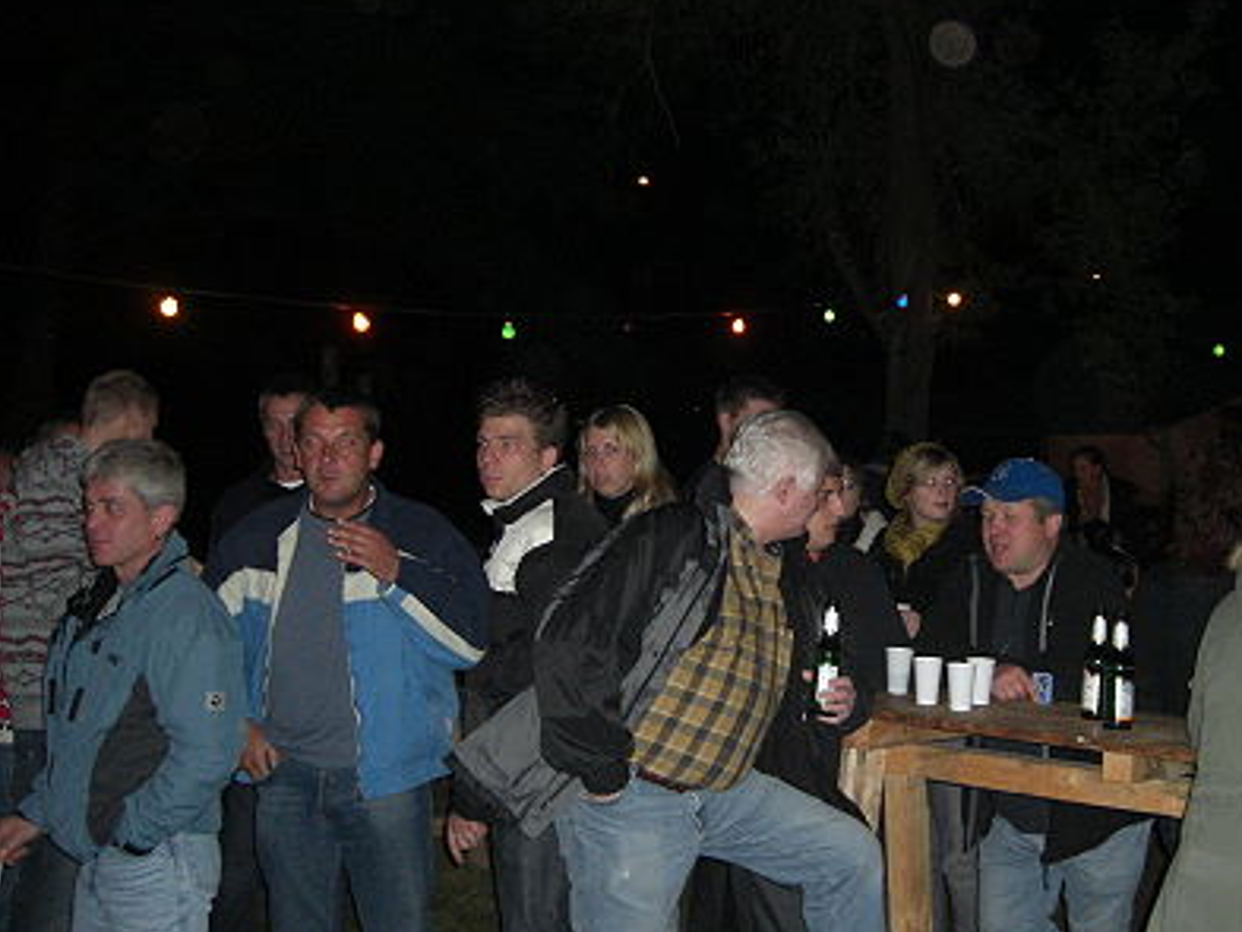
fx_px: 1723
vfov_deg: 30.3
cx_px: 781
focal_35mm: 48
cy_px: 445
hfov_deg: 39.4
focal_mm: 7.9
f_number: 2.8
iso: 200
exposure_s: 1/60
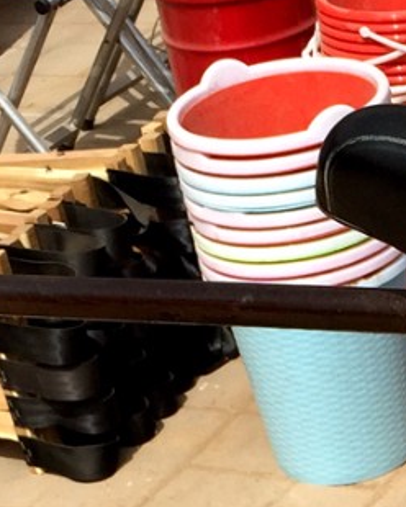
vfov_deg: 12.6
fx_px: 2193
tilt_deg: -33.5
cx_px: 534
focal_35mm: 146
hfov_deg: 10.3
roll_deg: +9.2
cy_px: 733
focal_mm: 4.15
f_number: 2.2
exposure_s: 1/1647
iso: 32
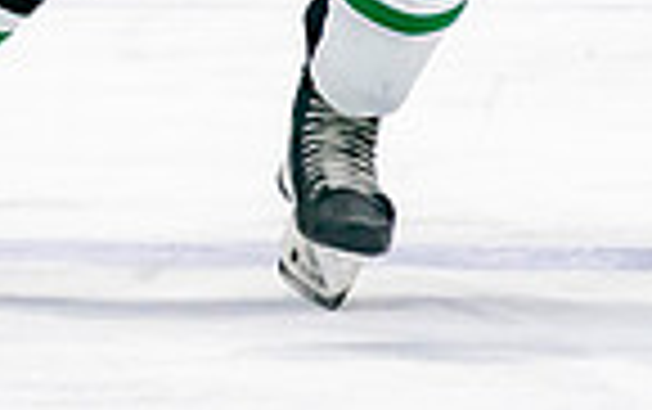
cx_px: 271
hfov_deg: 1.9
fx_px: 19213
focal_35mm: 1080
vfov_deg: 1.2
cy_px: -256
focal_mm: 135
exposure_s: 1/640
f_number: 2.8
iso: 400
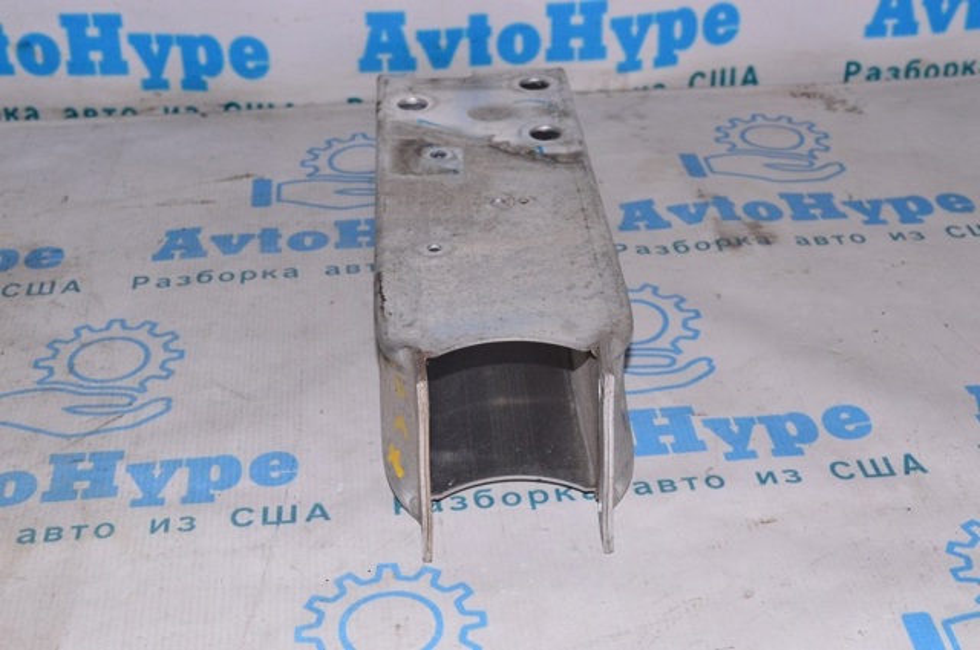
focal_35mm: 52
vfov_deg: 25.7
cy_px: 325
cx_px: 490
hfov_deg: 37.9
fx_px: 1427
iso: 1600
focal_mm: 35
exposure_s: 1/125
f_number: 8
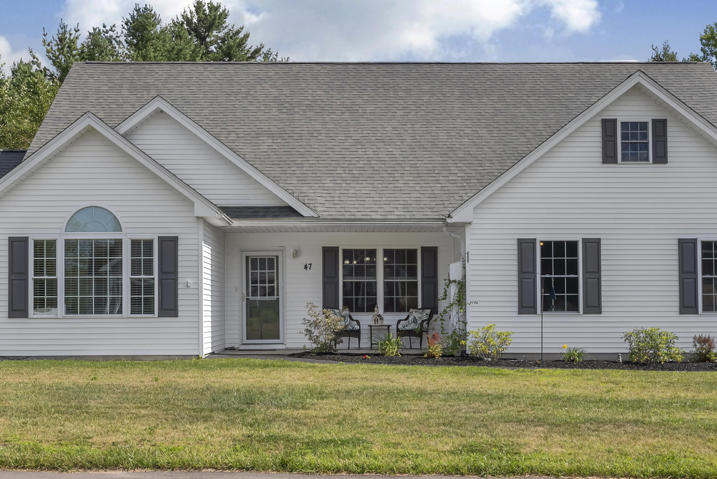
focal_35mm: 49
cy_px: 254
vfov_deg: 27.7
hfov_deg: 40.5
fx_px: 971
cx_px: 396
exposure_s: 1/250
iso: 320
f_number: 11
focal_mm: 33.5
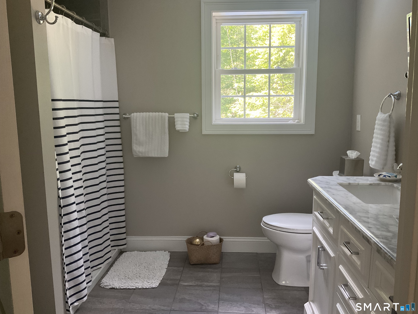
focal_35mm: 29
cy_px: 157
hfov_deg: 61.7
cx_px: 209
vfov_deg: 48.2
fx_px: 350
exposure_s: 1/60
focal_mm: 3
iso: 125
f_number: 1.8
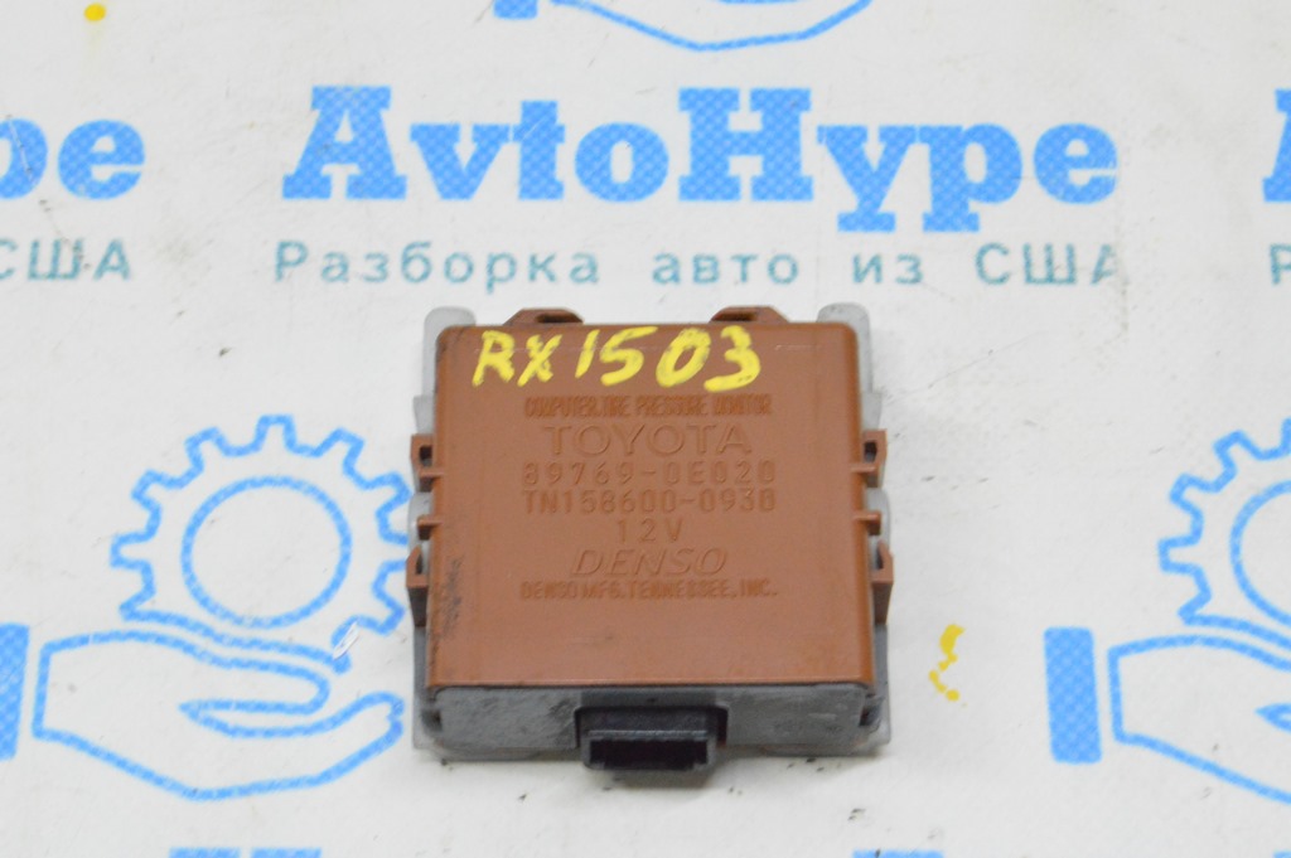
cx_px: 646
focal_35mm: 82
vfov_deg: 16.5
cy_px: 429
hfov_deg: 24.6
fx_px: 2956
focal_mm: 55
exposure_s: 1/15
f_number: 20
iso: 6400
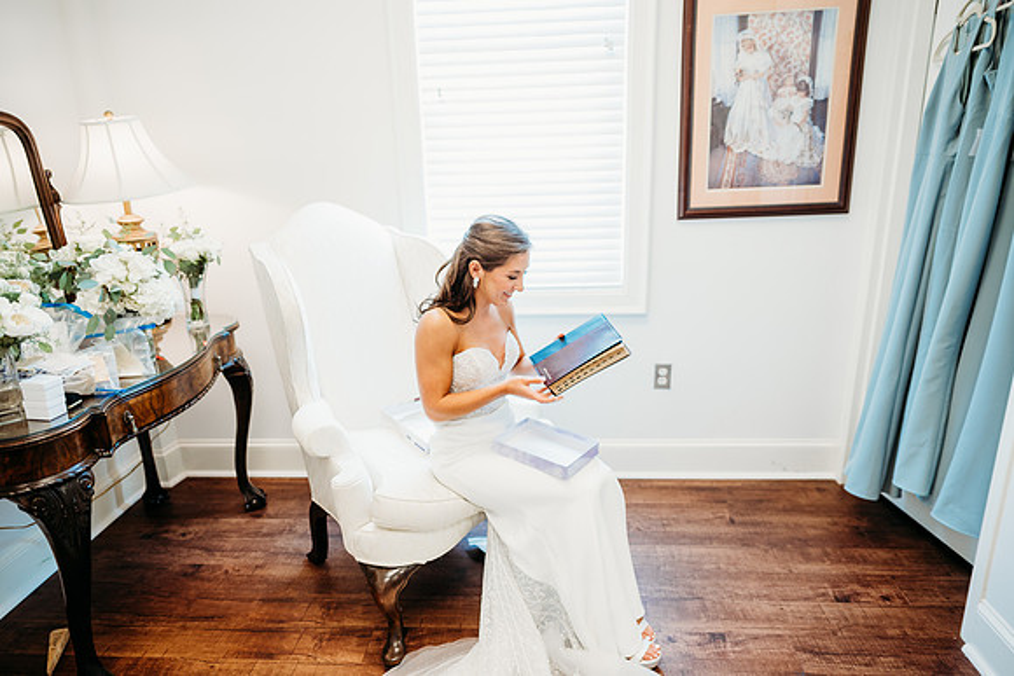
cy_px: 338
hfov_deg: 73.7
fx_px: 676
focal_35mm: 24
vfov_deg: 53.2
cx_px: 507
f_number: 2.5
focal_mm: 24
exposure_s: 1/160
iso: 320
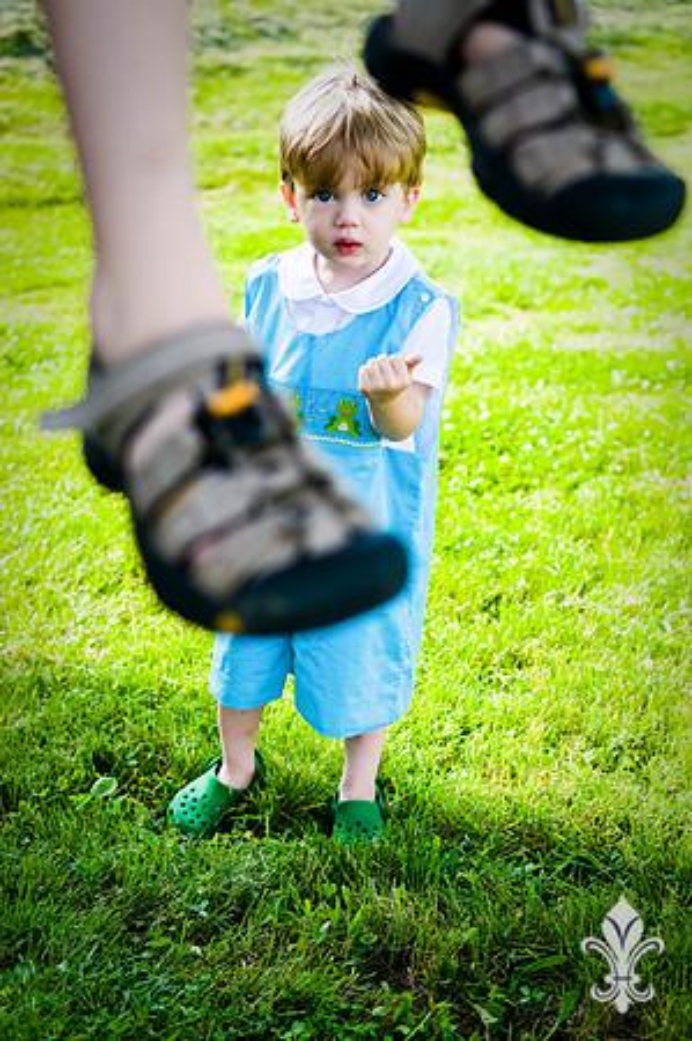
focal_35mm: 60
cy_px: 520
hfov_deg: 22.6
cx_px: 346
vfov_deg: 33.4
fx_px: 1734
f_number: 2.8
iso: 200
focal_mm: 40
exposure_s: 1/500
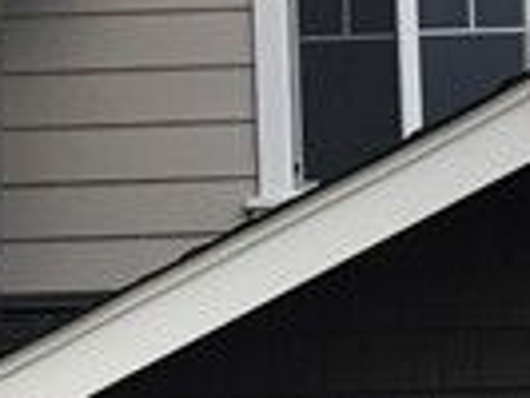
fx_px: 3295
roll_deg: +0.8
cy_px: 585
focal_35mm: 215
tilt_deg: +9.7
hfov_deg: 9.0
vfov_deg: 6.8
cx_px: -183
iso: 20
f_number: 1.8
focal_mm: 3.99
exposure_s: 1/709
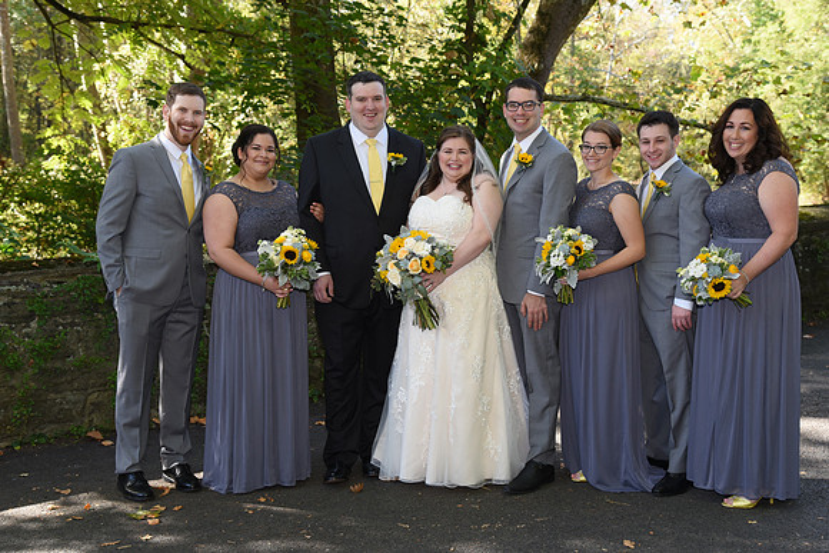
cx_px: 414
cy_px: 276
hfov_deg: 41.1
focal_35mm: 48
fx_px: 1106
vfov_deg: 28.1
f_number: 5.6
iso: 640
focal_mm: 48
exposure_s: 1/200
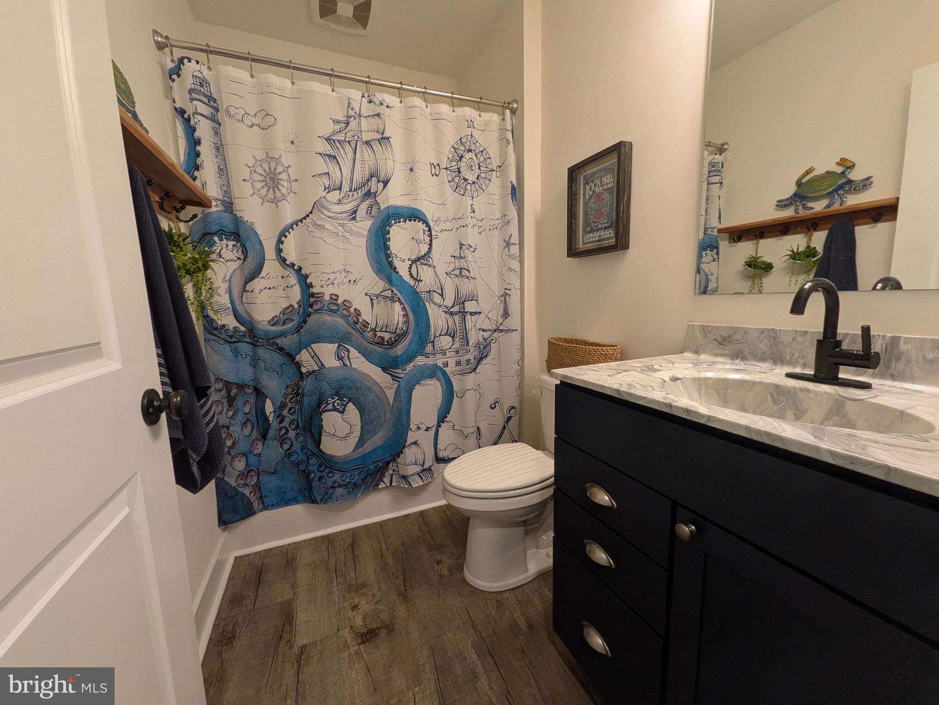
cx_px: 470
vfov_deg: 85.7
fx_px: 380
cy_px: 352
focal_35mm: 14
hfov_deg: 102.1
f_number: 2.2
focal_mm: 1.85
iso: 518
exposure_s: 1/120
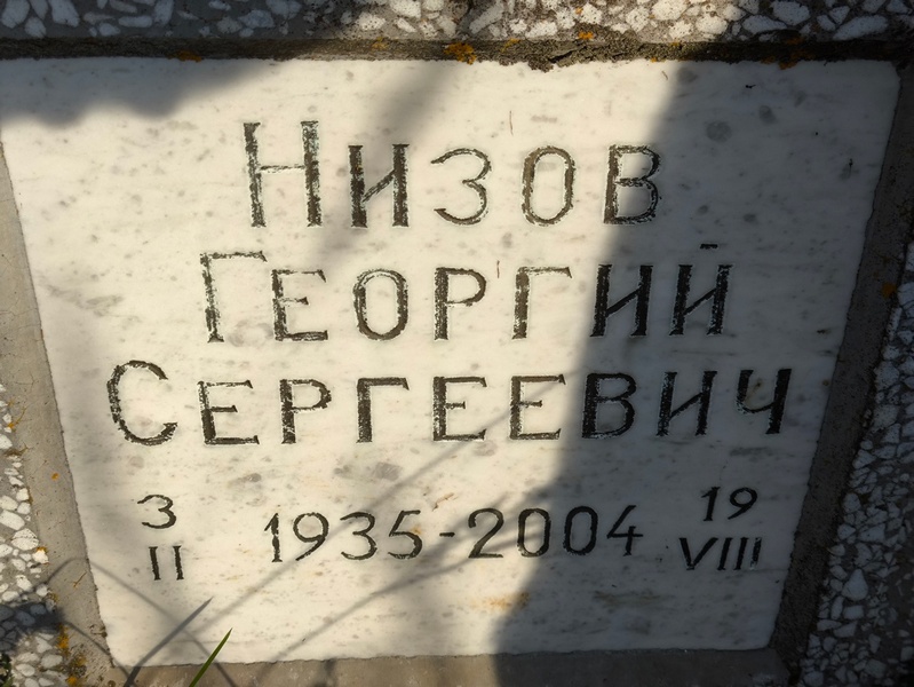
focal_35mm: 50
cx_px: 457
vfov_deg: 29.1
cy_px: 344
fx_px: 1321
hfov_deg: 38.2
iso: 50
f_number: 1.7
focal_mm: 4.71
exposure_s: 1/901
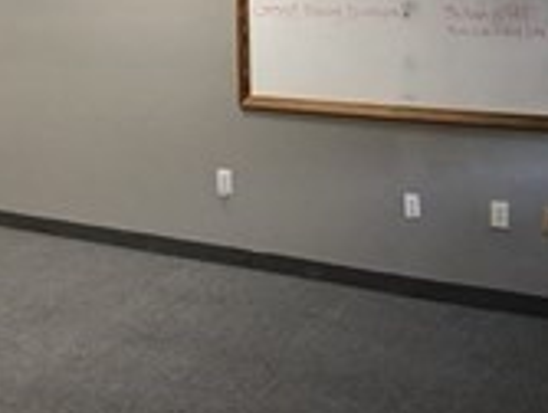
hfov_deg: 33.1
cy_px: 23
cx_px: 217
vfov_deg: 24.4
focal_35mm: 58
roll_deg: +0.6
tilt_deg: -3.5
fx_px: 920
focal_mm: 3.99
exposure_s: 1/30
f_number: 1.8
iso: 40
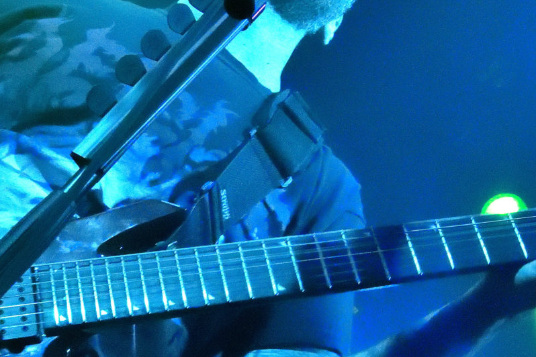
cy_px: 241
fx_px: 1433
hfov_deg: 20.9
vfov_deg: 14.2
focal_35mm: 96
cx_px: 107
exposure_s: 1/320
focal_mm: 25
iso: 25600
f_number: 14
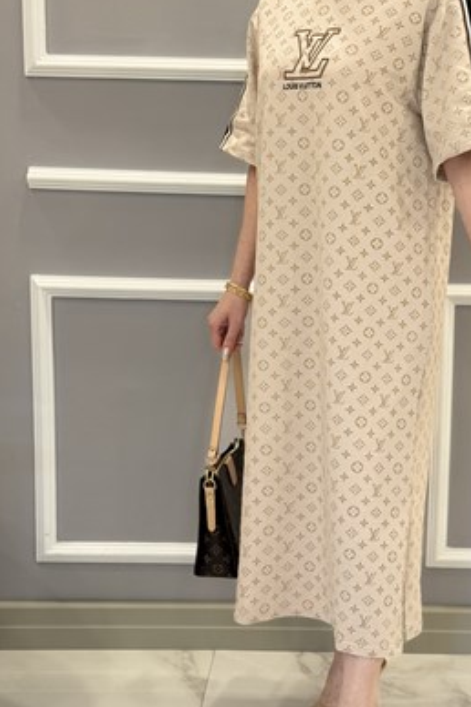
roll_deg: -1.9
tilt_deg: -9.5
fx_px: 1315
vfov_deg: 30.1
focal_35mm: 67
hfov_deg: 20.2
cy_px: 365
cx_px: 338
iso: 100
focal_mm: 6.76
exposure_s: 1/107
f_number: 1.78
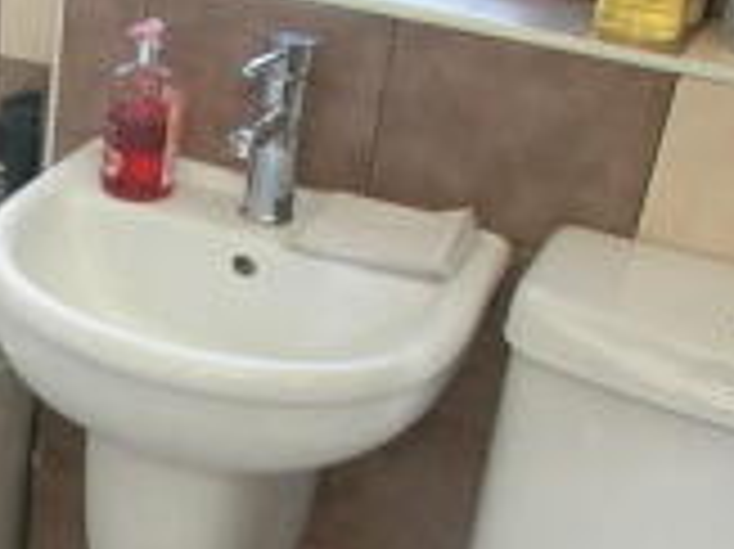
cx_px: -137
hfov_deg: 18.6
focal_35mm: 100
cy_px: 389
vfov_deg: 14.7
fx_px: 2119
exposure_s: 1/38.9
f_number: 2.8
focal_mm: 7.1
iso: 100
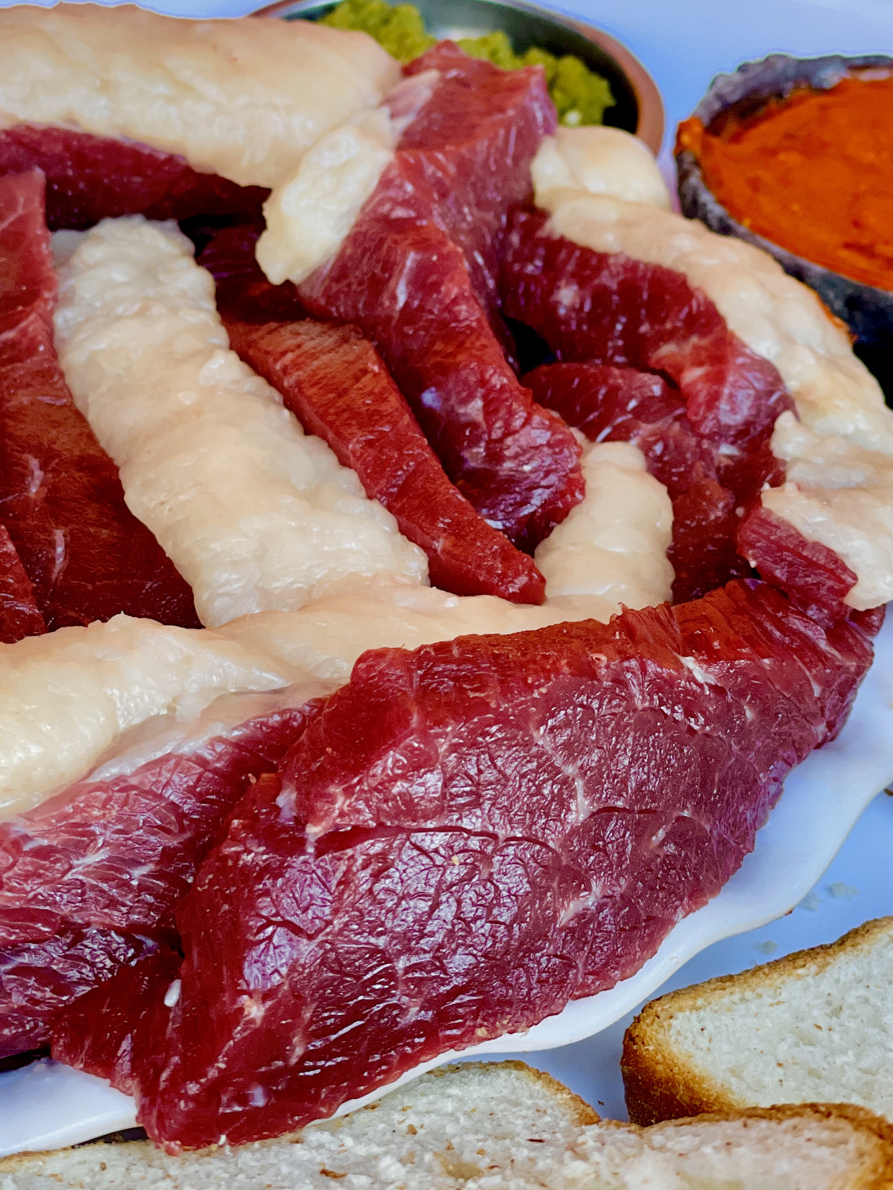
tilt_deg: -33.0
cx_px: 410
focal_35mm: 83
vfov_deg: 23.5
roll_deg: -3.2
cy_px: 492
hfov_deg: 17.8
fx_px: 2854
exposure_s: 1/122
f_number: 2
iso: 125
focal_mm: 6
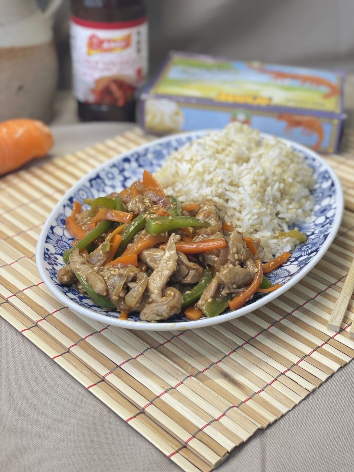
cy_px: 236
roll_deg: -0.7
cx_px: 177
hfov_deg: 28.0
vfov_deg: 36.8
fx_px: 709
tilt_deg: -31.2
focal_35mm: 52
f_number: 2
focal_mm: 6
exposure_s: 1/100
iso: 160
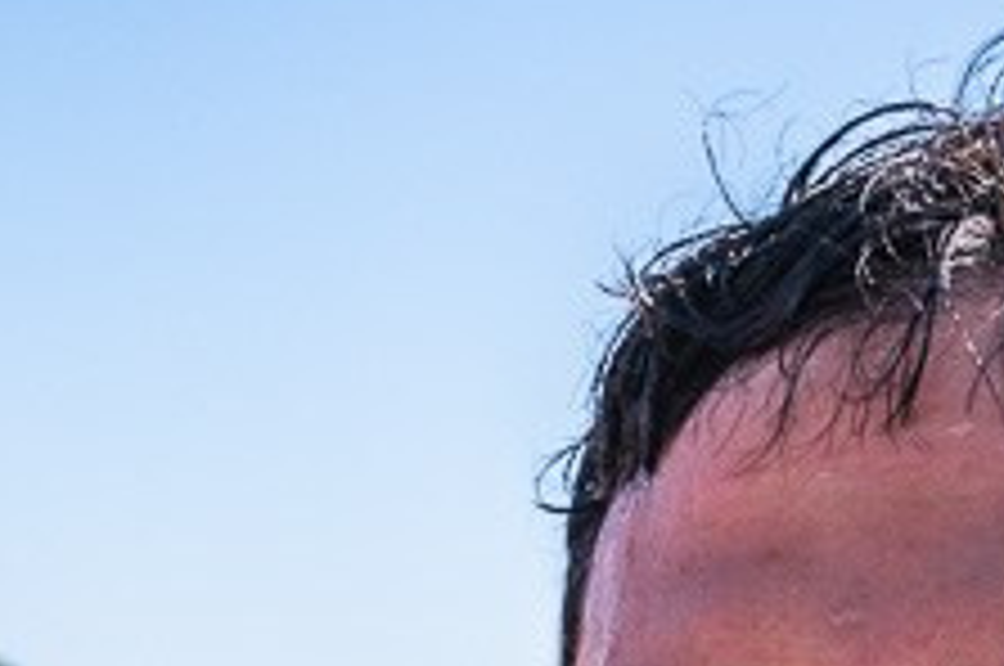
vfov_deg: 8.7
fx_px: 3843
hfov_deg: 14.9
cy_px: 1762
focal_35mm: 138
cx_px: 495
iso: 320
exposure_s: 1/1600
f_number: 6.3
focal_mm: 24
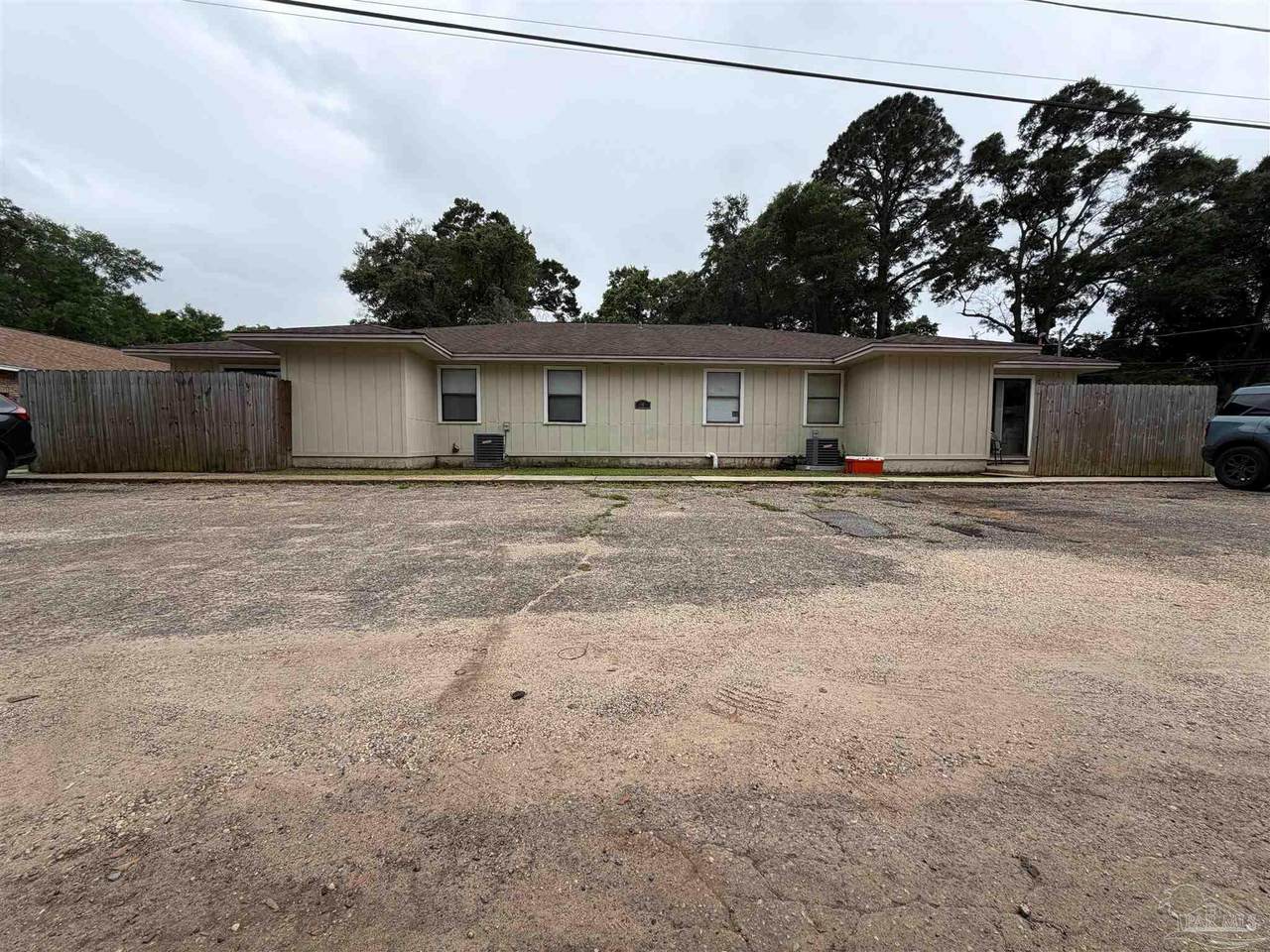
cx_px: 635
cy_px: 476
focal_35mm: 14
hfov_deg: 102.1
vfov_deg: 85.7
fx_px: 514
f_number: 2.2
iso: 40
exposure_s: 1/502
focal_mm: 2.22
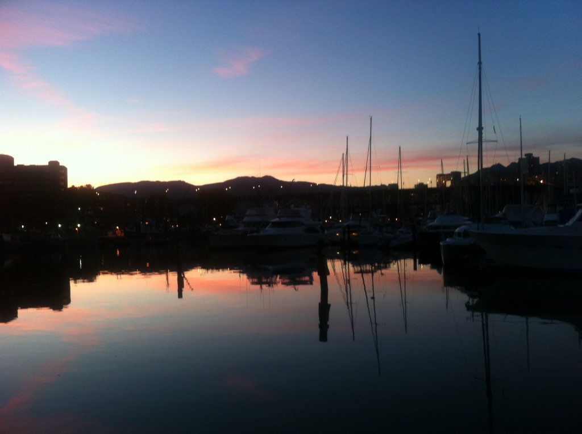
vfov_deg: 40.6
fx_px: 588
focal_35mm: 35
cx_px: 291
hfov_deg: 52.7
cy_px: 217
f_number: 2.8
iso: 80
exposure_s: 1/17
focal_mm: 3.85
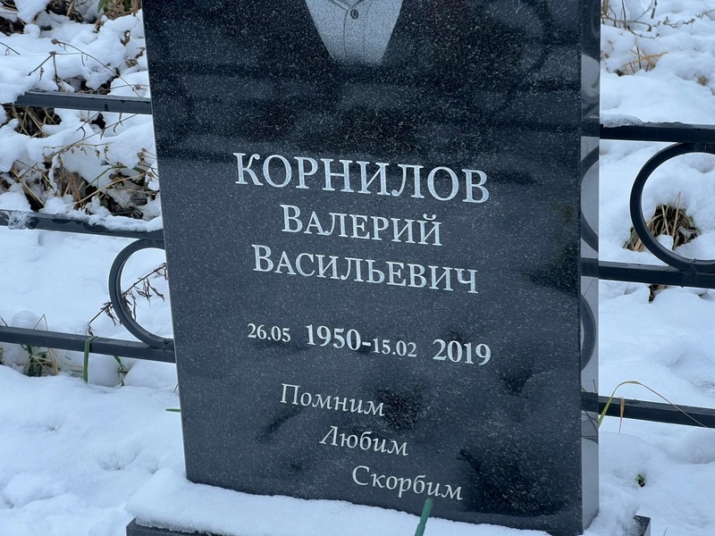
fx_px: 1590
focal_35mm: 77
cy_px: 268
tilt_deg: -25.4
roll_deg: +0.4
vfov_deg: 19.1
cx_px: 358
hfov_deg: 25.3
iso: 32
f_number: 2.8
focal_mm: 9
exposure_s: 1/99
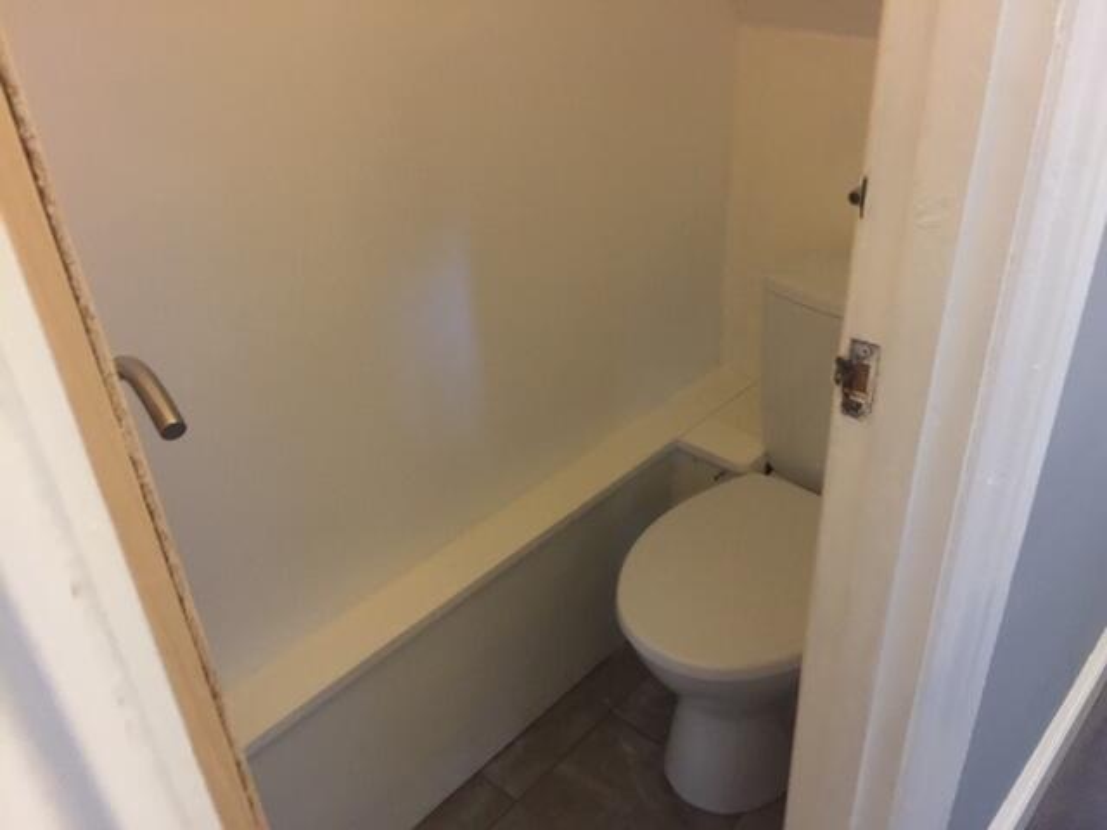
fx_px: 927
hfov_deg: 61.7
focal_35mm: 29
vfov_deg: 48.2
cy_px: 415
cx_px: 554
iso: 125
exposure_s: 1/8
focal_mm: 4.15
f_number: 2.2
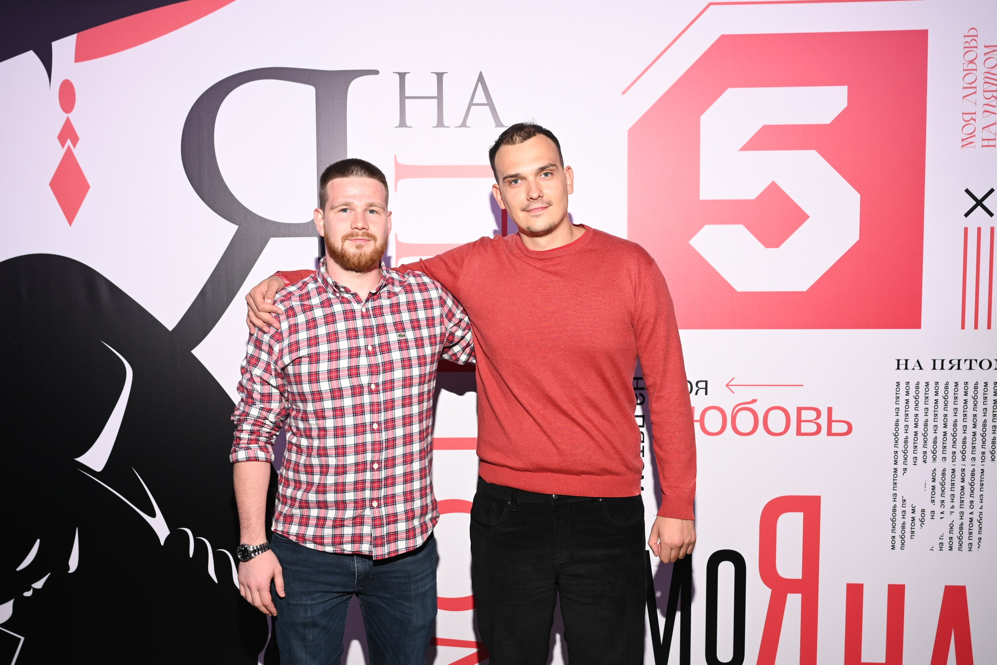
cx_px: 498
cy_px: 332
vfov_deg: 37.9
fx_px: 969
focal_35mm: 35
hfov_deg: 54.4
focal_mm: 35
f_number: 5
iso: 400
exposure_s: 1/125
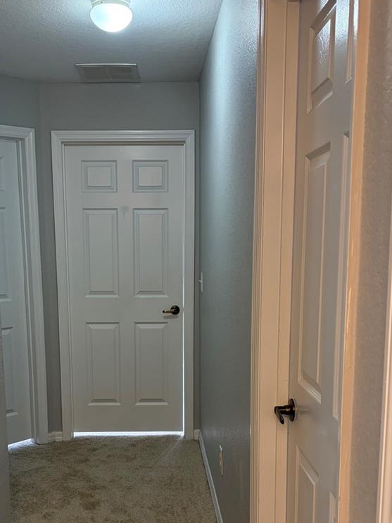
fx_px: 634
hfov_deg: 34.2
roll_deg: +1.3
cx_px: 159
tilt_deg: -9.1
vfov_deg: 44.2
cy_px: 346
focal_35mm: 42
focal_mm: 5.96
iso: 125
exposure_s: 1/60
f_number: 1.6
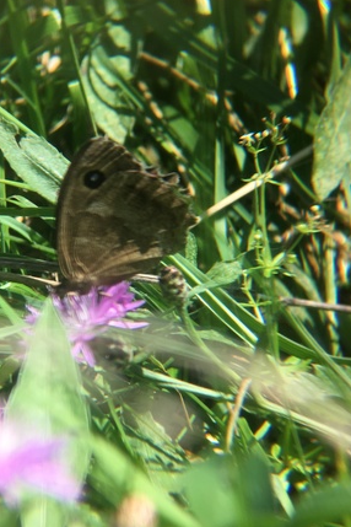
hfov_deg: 29.3
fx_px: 658
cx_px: 75
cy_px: 237
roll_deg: +3.1
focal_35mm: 45
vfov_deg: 43.6
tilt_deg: -18.5
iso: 25
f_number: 2.2
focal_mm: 4.15
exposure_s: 1/195
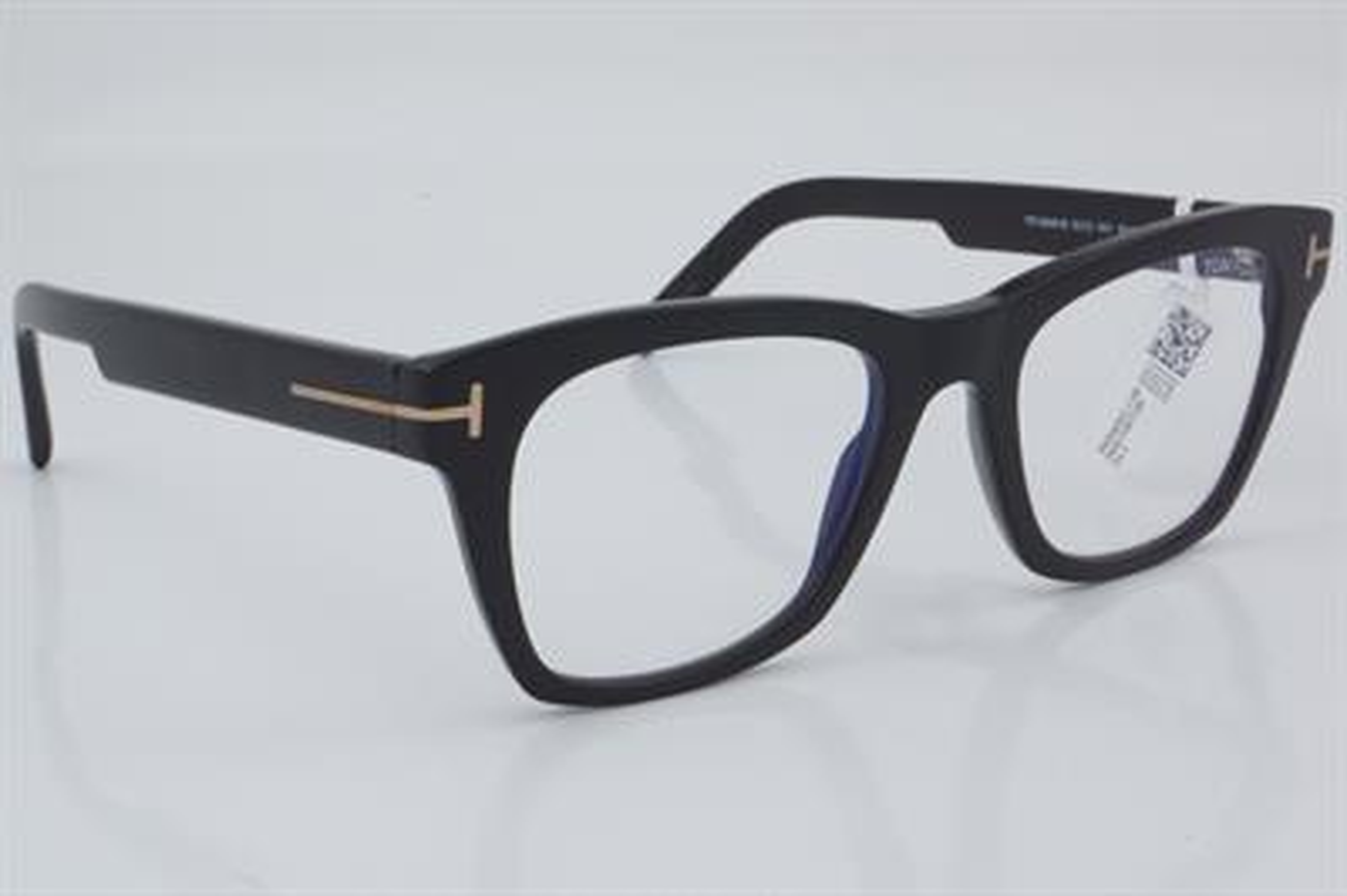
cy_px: 448
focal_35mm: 75
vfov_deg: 18.2
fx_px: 2804
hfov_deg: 27.0
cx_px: 674
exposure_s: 1/3
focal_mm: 50
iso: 100
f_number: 32
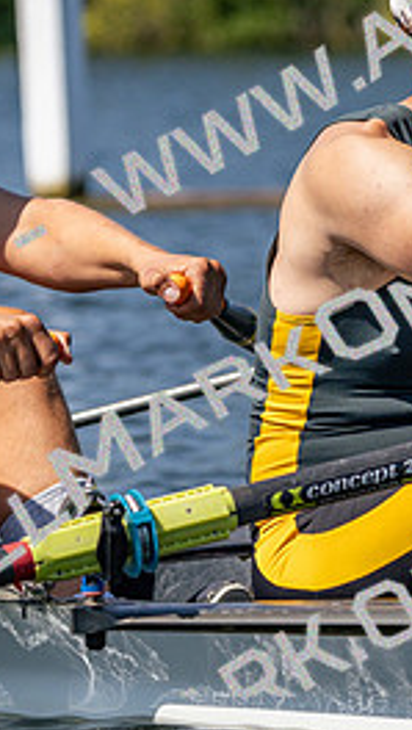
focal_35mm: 460
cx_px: 434
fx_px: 8911
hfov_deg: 2.6
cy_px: 223
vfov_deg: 4.7
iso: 200
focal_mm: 200
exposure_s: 1/2000
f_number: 5.6
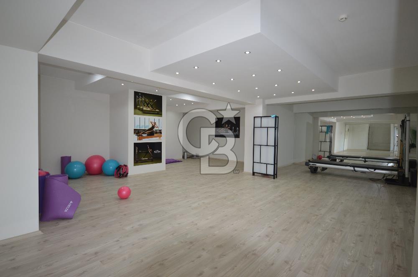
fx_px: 200
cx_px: 209
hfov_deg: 92.5
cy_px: 138
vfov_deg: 69.5
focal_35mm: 17
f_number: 4.2
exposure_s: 1/60
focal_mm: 11.5
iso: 450
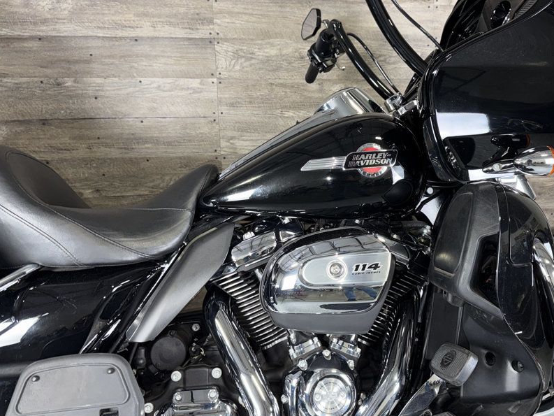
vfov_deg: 45.4
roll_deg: +1.0
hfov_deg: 57.9
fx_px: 496
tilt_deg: -8.7
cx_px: 334
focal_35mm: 31
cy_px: 190
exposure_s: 1/16
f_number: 1.78
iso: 64
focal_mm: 6.76
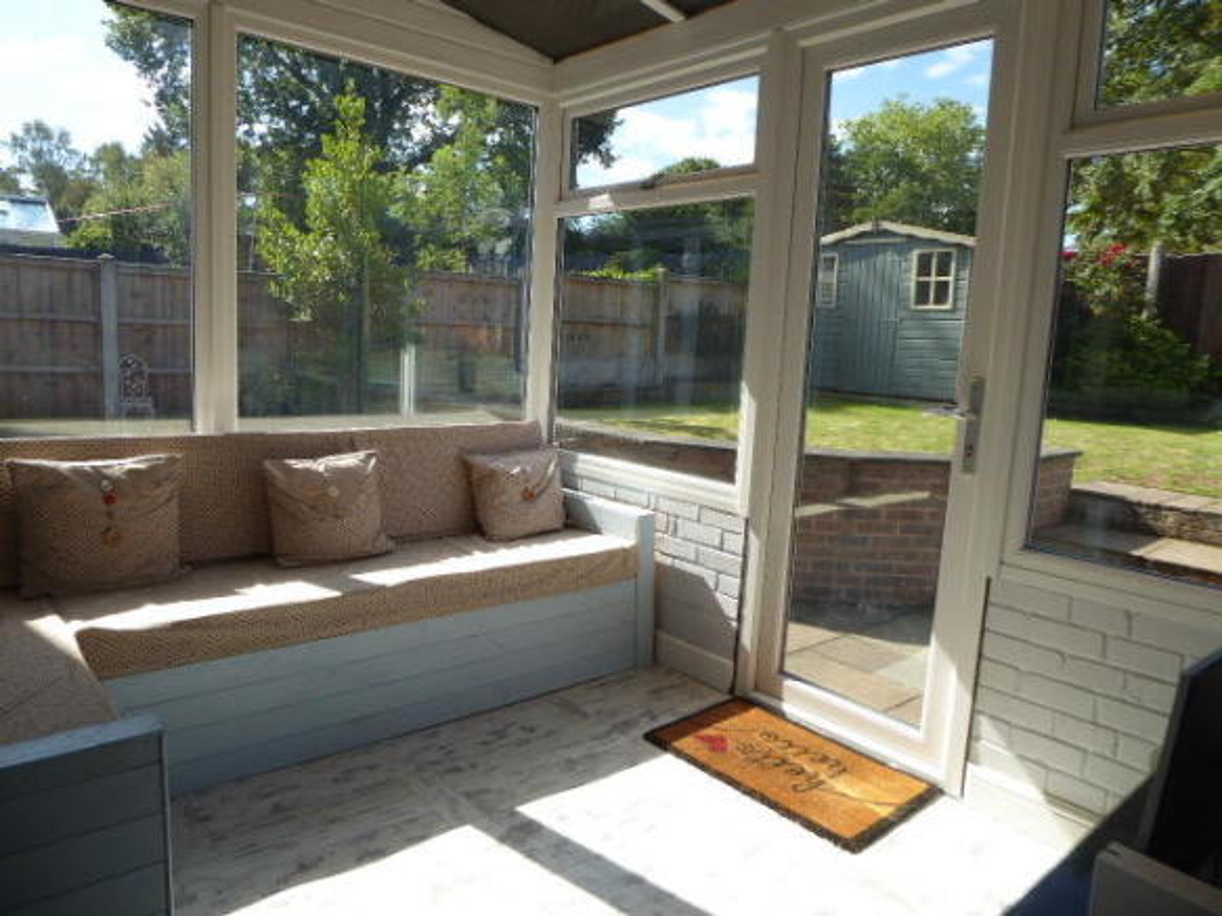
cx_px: 611
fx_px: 882
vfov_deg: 54.9
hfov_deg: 69.4
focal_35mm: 25
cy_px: 458
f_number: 3.3
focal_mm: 4.3
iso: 80
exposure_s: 1/320
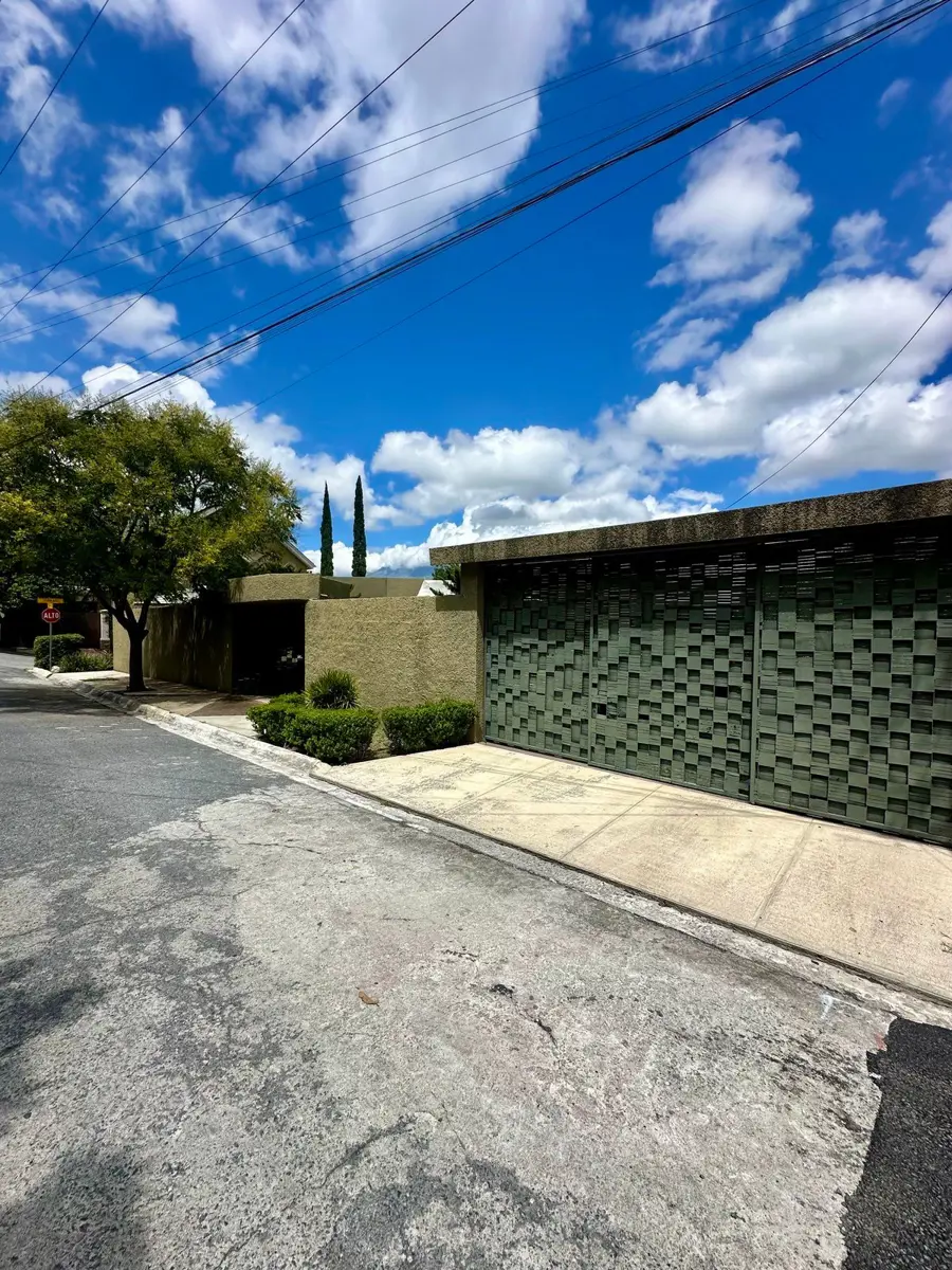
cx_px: 476
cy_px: 635
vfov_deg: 102.1
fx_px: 513
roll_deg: -1.1
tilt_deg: -0.9
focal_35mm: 14
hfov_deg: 85.7
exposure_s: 1/3861
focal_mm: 2.22
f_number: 2.2
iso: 50
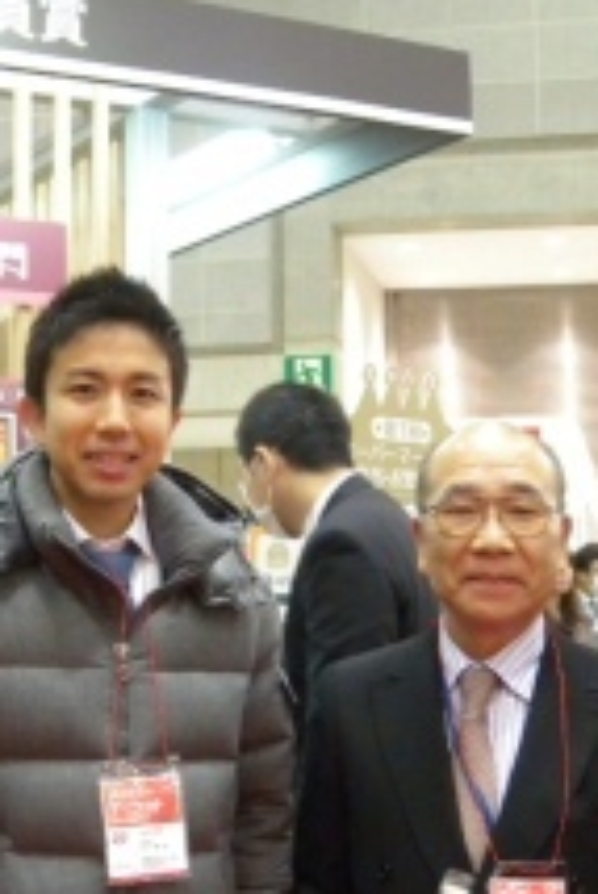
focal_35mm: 61
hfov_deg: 22.3
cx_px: 293
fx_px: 1517
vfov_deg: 32.3
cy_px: 660
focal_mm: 6
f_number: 2.7
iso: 400
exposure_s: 1/32.6
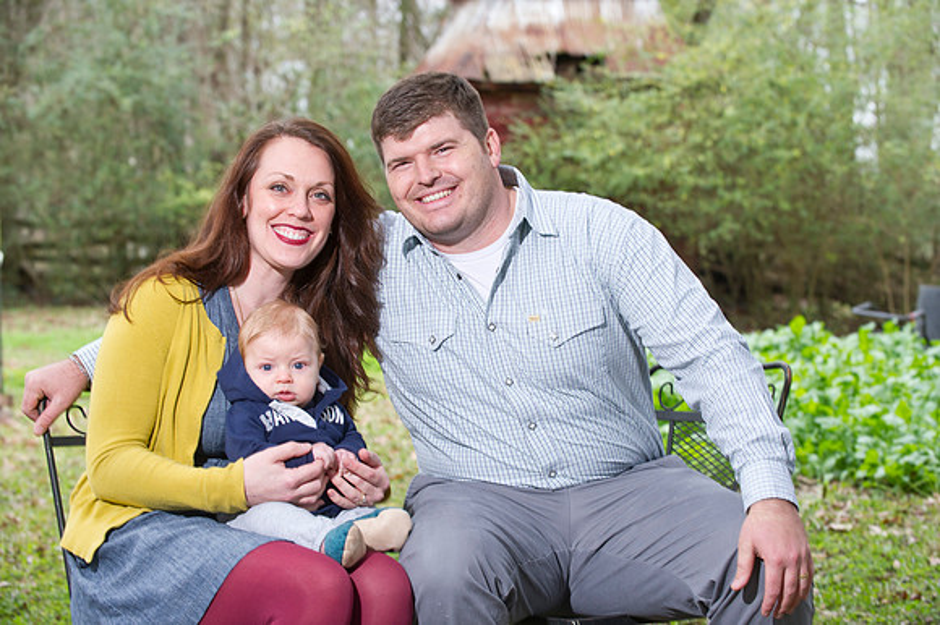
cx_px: 470
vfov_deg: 15.9
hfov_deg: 23.7
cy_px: 312
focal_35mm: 86
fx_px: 2244
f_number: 5
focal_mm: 86
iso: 800
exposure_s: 1/125
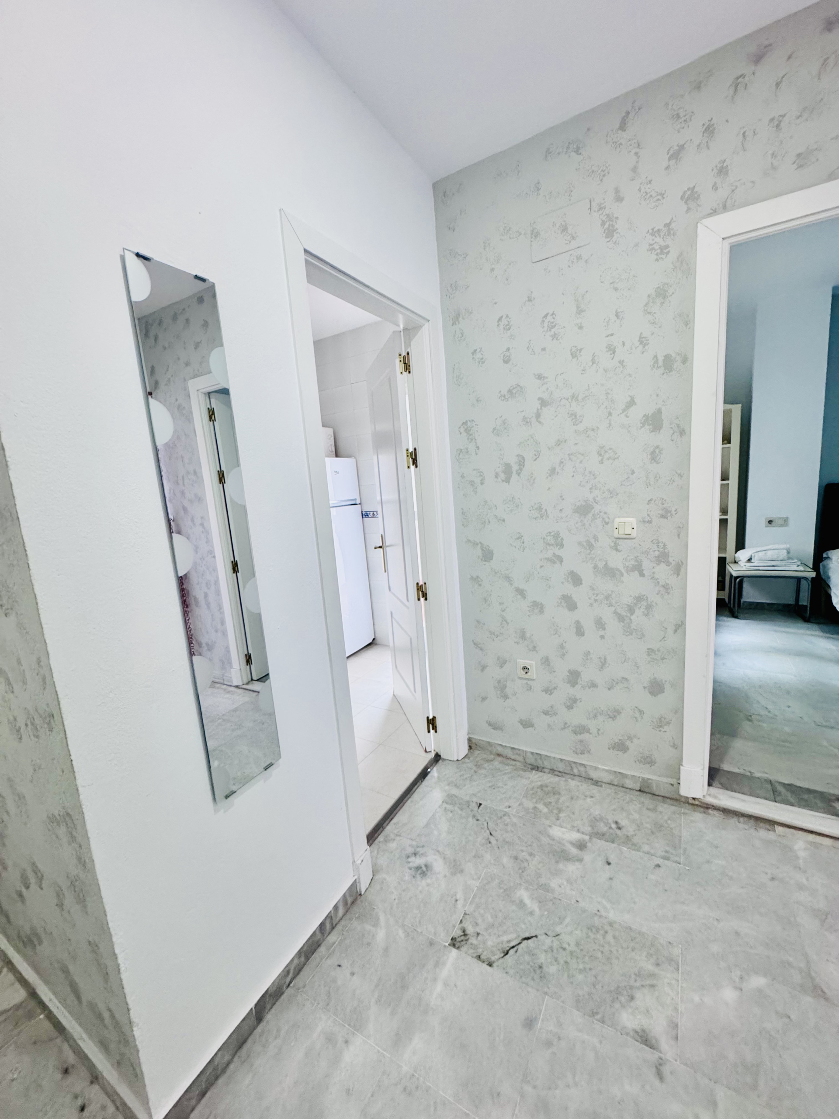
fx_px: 452
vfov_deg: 102.1
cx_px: 420
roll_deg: +4.1
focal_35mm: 14
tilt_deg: -9.7
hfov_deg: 85.7
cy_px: 560
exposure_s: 1/100
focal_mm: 2.22
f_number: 2.2
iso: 320
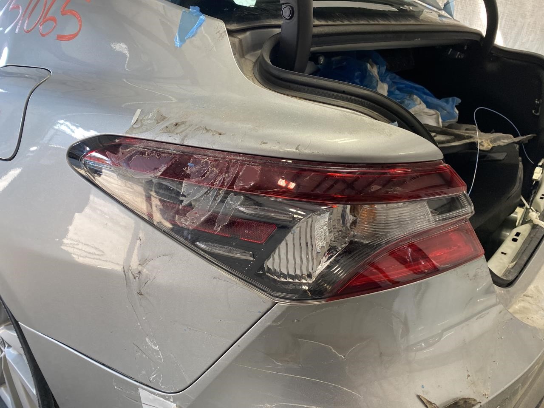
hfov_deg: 67.3
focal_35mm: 26
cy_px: 204
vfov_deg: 53.1
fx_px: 409
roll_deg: -6.8
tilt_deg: -23.0
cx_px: 272
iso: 100
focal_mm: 4.25
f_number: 1.8
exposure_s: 1/121
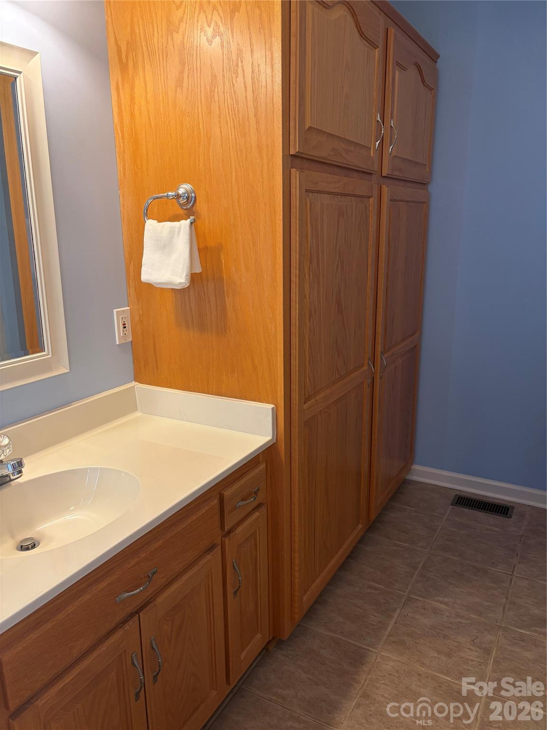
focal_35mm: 26
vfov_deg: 67.3
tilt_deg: -11.6
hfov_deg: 53.1
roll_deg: +0.7
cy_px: 365
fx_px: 548
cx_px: 274
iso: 100
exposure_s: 1/60
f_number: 1.6
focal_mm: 5.96
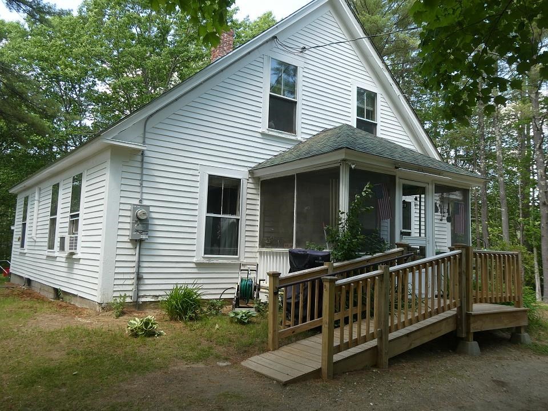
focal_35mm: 28
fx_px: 443
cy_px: 206
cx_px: 274
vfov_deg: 49.7
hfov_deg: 63.4
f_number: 3.5
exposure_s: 1/160
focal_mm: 5
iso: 80
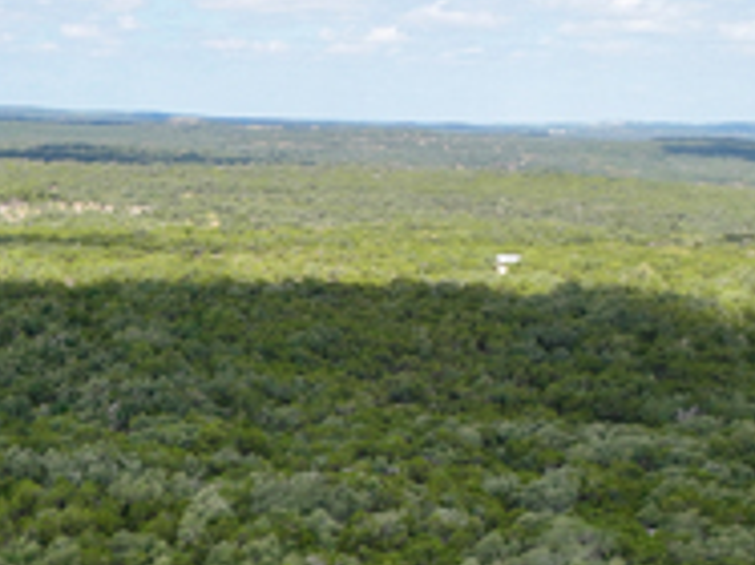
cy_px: 658
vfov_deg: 17.2
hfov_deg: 21.6
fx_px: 1787
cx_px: -214
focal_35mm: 82
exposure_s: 1/60
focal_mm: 12.29
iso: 100
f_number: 2.8
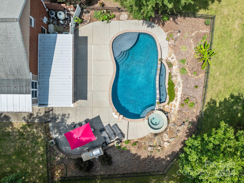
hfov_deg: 71.6
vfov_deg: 56.8
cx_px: 122
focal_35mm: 24
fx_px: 169
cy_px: 92
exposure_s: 1/320
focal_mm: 12.29
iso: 120
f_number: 2.8
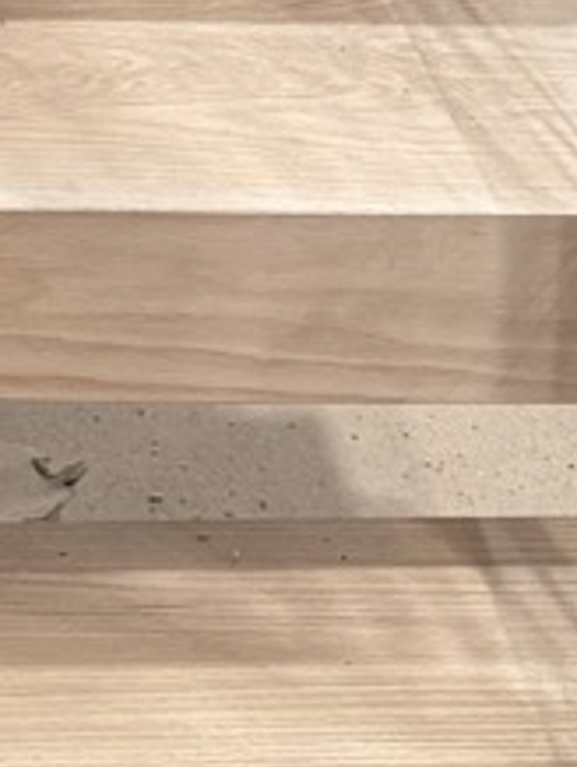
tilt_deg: -9.4
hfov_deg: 8.2
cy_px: -1193
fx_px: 3904
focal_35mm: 176
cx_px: -422
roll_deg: -0.7
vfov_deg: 9.7
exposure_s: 1/60
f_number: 1.78
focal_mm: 6.76
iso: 250
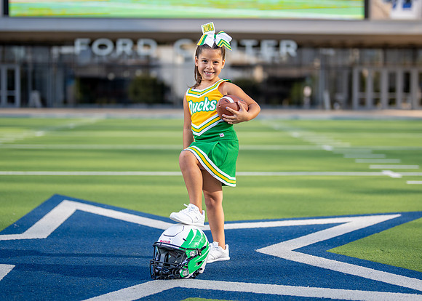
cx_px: 218
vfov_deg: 20.6
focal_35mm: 69
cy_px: 138
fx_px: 830
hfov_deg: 28.5
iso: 100
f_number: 1.2
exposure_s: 1/3200
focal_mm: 50
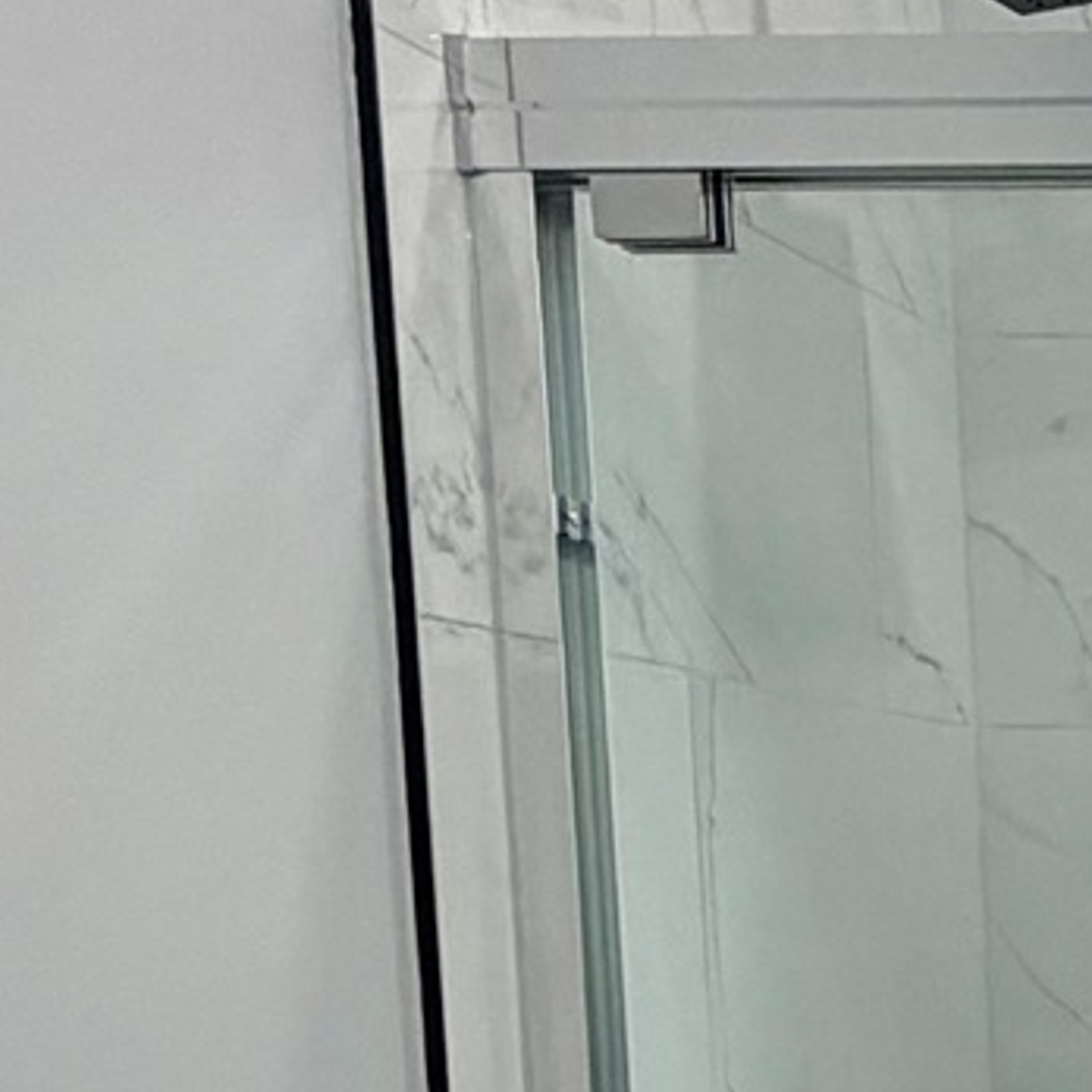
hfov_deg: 17.1
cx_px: 2011
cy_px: 1343
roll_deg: -0.3
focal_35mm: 82
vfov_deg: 19.7
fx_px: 2927
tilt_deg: -7.2
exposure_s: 1/120
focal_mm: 2.22
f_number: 2.2
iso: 200
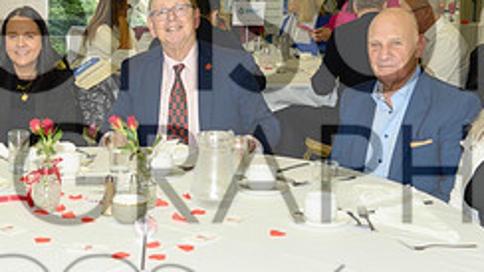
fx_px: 885
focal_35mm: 69
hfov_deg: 30.0
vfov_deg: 17.4
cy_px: 111
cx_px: 108
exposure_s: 1/160
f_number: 4
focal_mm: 24
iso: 1250
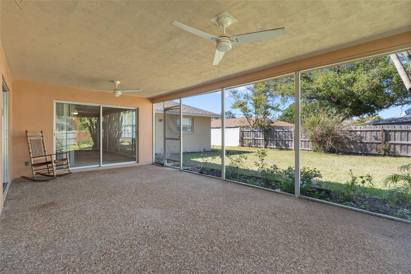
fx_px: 183
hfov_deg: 96.7
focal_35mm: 16
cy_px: 137
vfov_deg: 73.7
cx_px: 206
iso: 250
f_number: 9
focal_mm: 16
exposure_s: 1/5
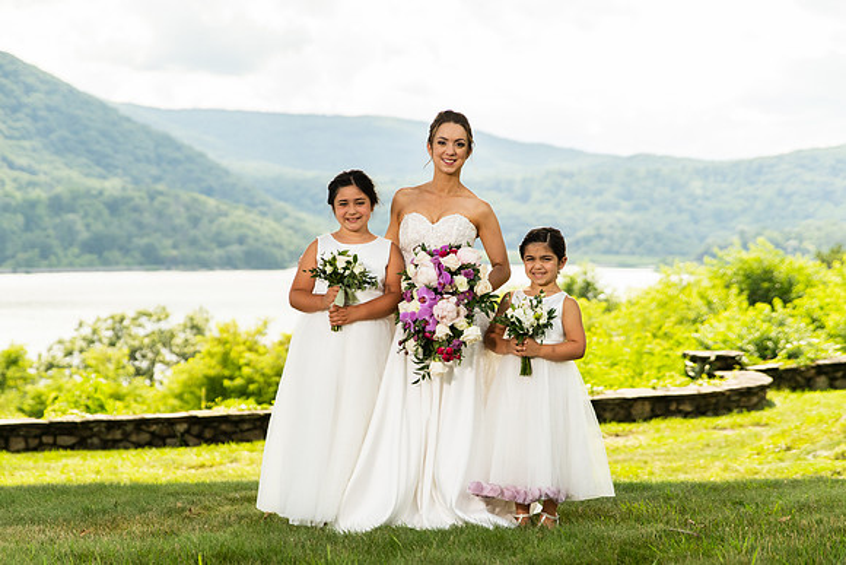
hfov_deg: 25.2
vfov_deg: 17.0
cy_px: 305
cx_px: 438
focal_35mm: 80
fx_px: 1891
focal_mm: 70
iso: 1000
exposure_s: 1/4000
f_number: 2.8
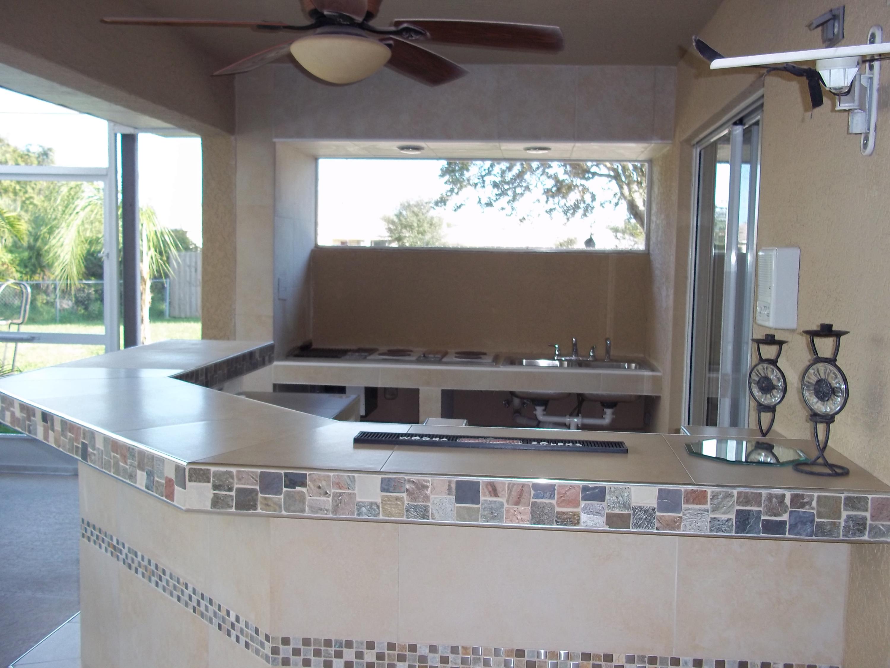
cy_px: 334
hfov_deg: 51.4
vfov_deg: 39.7
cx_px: 445
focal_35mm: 36
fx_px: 926
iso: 100
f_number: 3.1
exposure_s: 1/80
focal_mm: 6.5
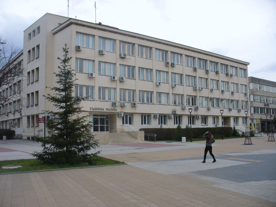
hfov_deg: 50.1
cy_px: 104
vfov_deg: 38.7
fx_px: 295
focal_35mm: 37
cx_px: 138
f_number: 5.6
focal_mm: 6.1
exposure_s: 1/250
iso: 80
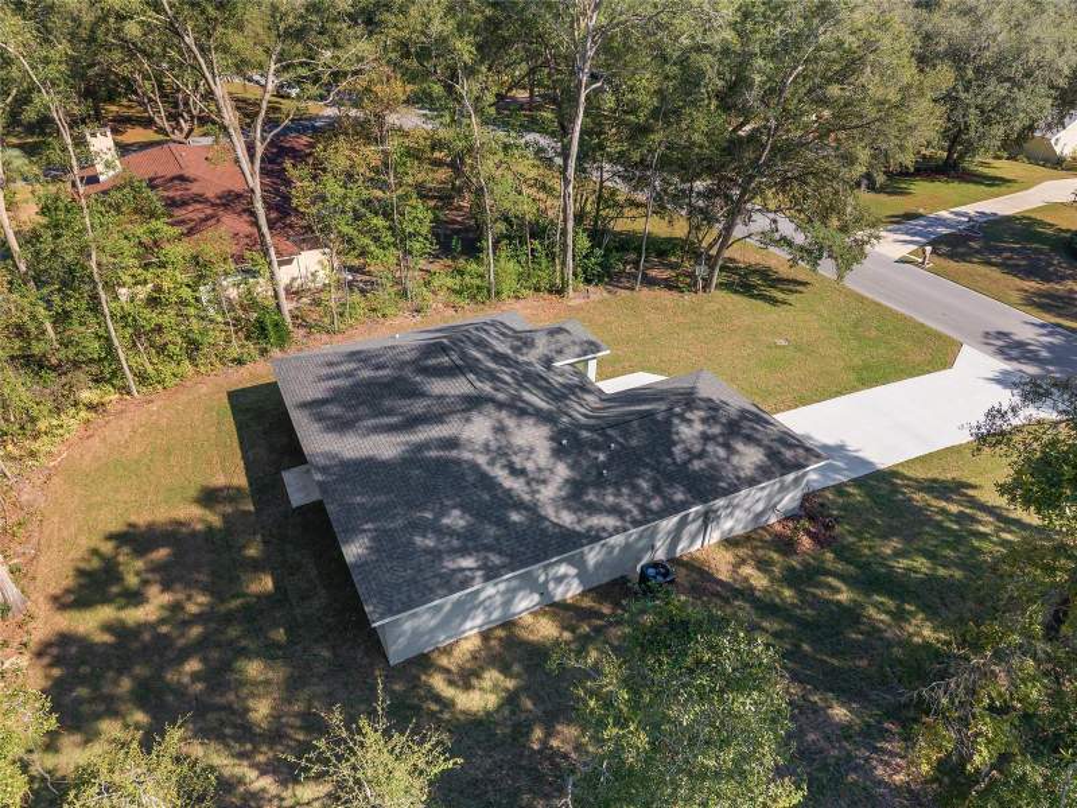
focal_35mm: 24
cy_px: 404
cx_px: 538
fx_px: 747
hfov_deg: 71.6
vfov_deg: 56.8
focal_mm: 8.67
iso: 310
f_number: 1.8
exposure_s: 1/2000
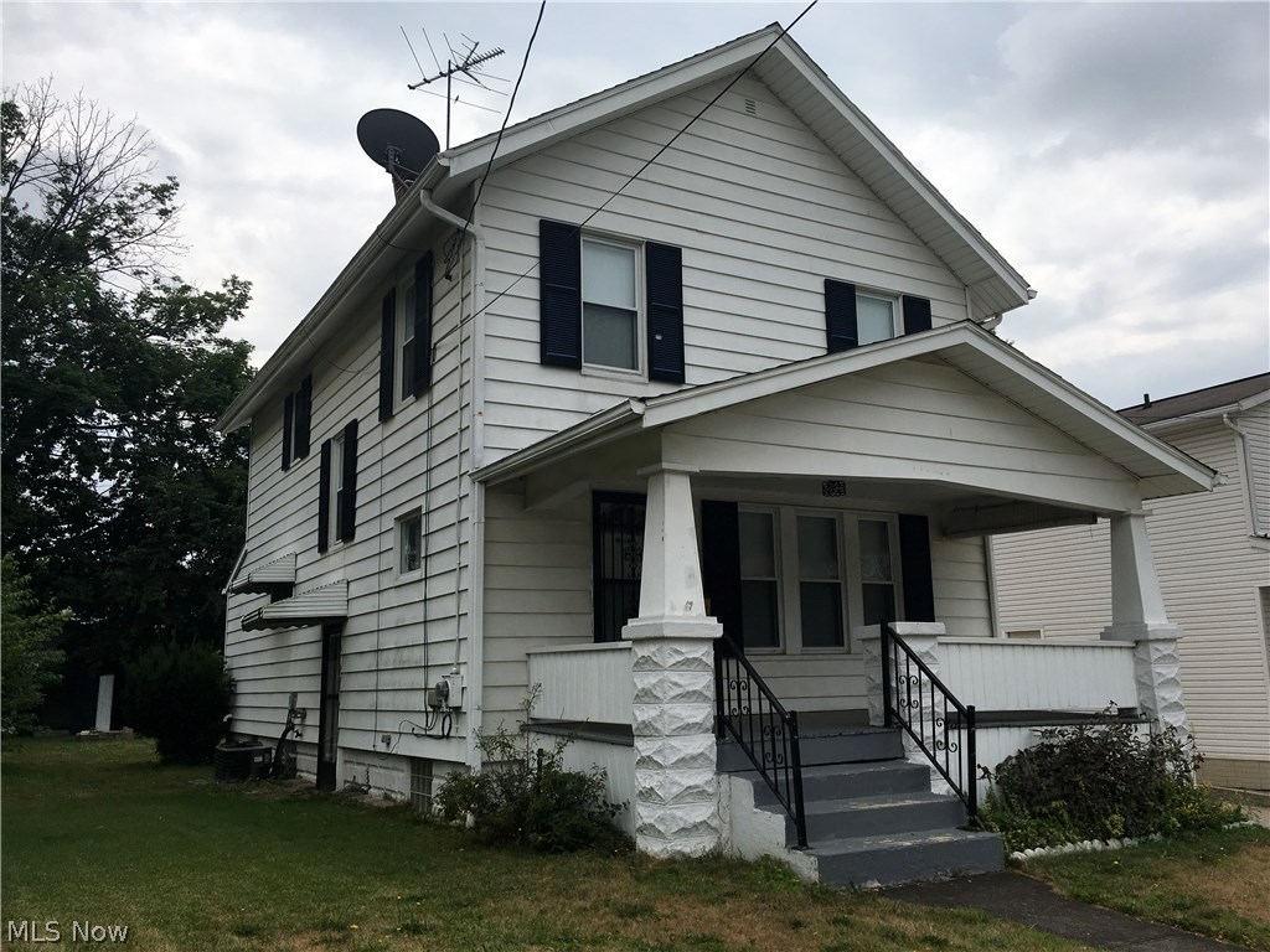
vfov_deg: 48.2
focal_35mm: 29
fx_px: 1064
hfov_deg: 61.7
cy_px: 476
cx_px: 635
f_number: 2.2
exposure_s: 1/2849
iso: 25
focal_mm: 4.15
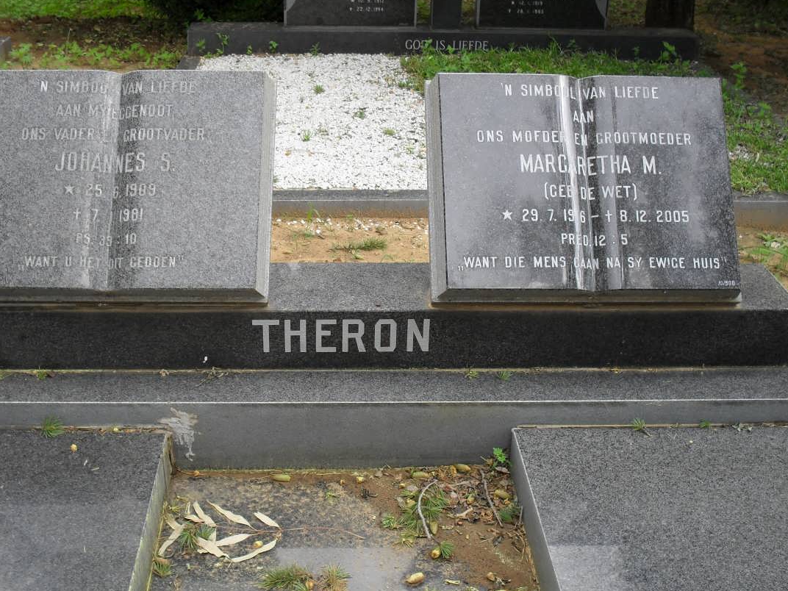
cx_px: 358
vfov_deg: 30.9
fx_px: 1070
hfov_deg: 40.4
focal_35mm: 47
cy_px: 314
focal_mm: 7.5
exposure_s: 1/180
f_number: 3.6
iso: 100
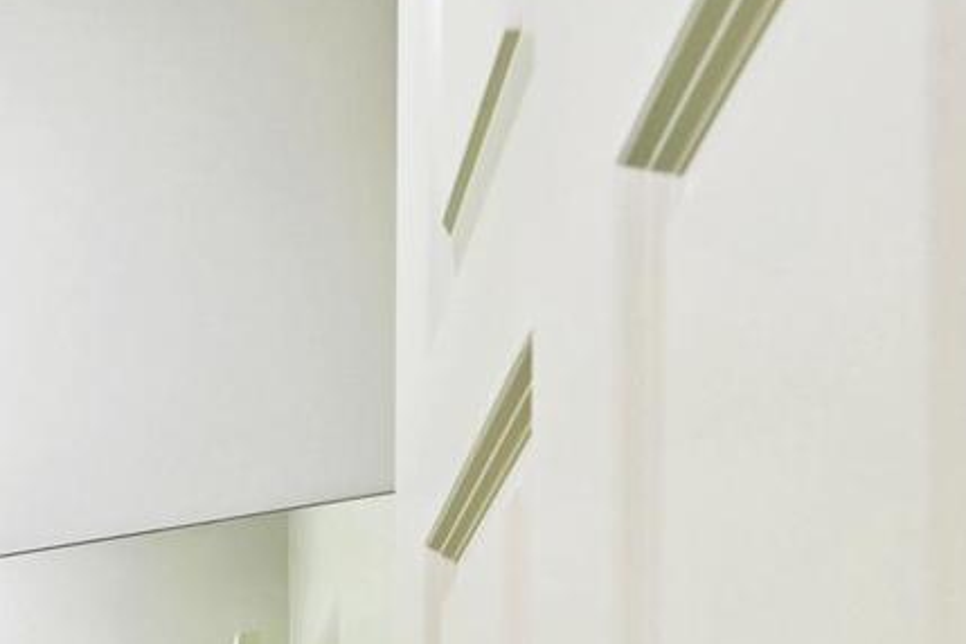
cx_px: -522
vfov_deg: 21.9
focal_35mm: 47
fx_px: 1261
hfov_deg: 27.2
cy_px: 1052
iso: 400
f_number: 8
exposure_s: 1/10
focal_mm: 14
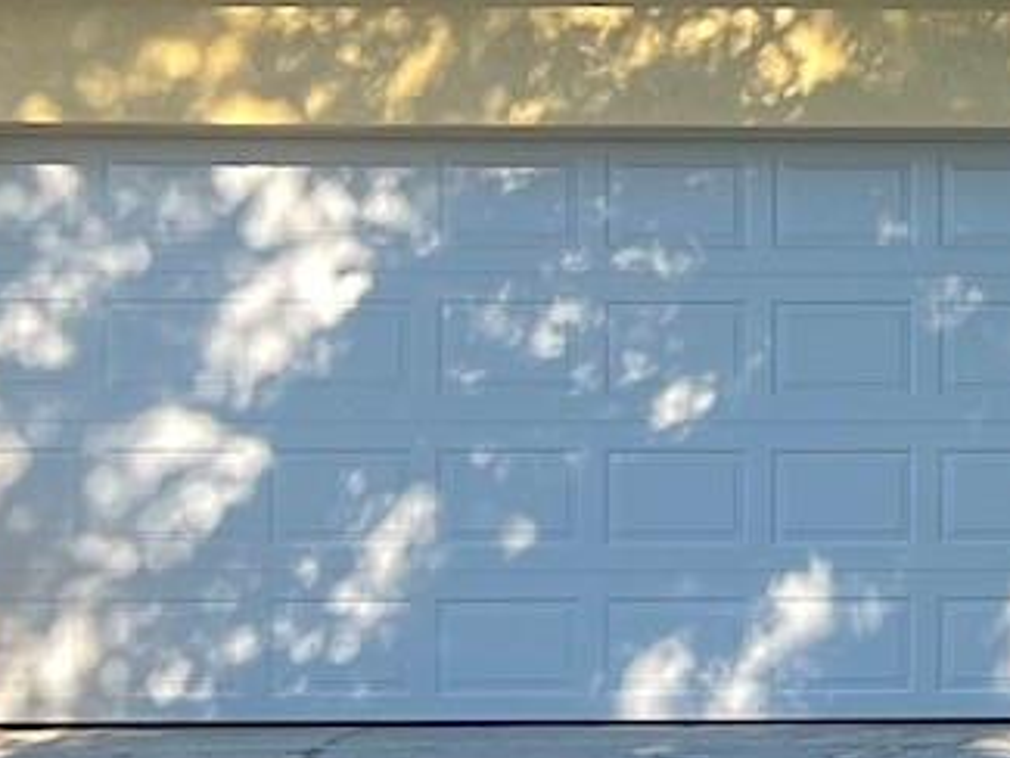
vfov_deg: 11.6
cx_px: 1952
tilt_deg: +0.4
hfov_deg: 13.4
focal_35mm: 128
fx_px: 3736
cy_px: 320
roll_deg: -0.1
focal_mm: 5.7
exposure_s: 1/1295
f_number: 1.5
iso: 50
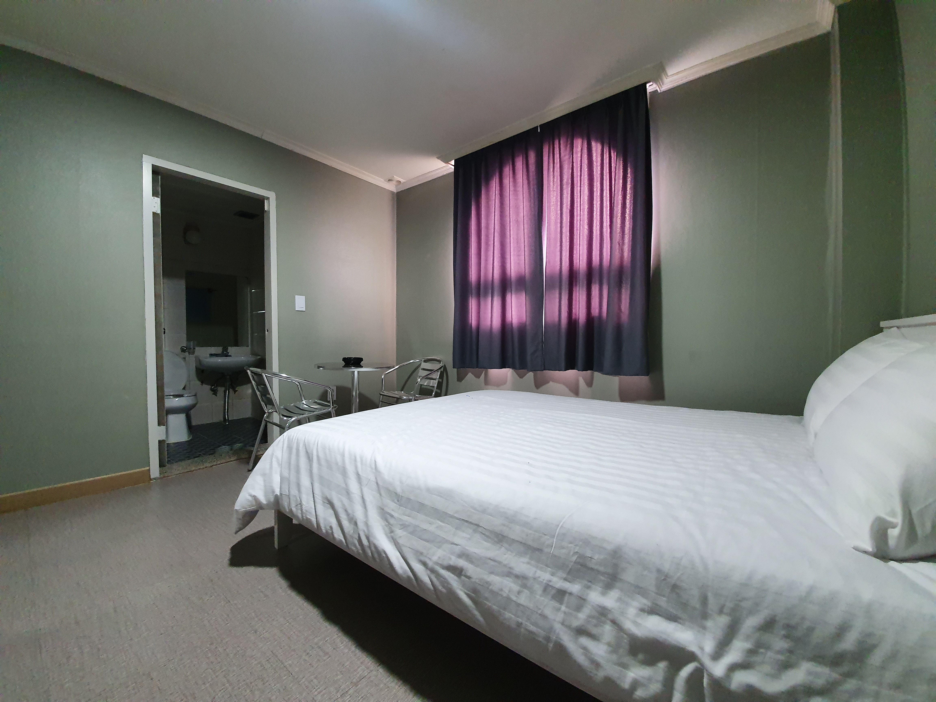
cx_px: 468
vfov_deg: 89.9
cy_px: 351
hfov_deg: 106.2
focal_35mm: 13
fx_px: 352
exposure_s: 1/30
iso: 320
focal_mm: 1.8
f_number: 2.2
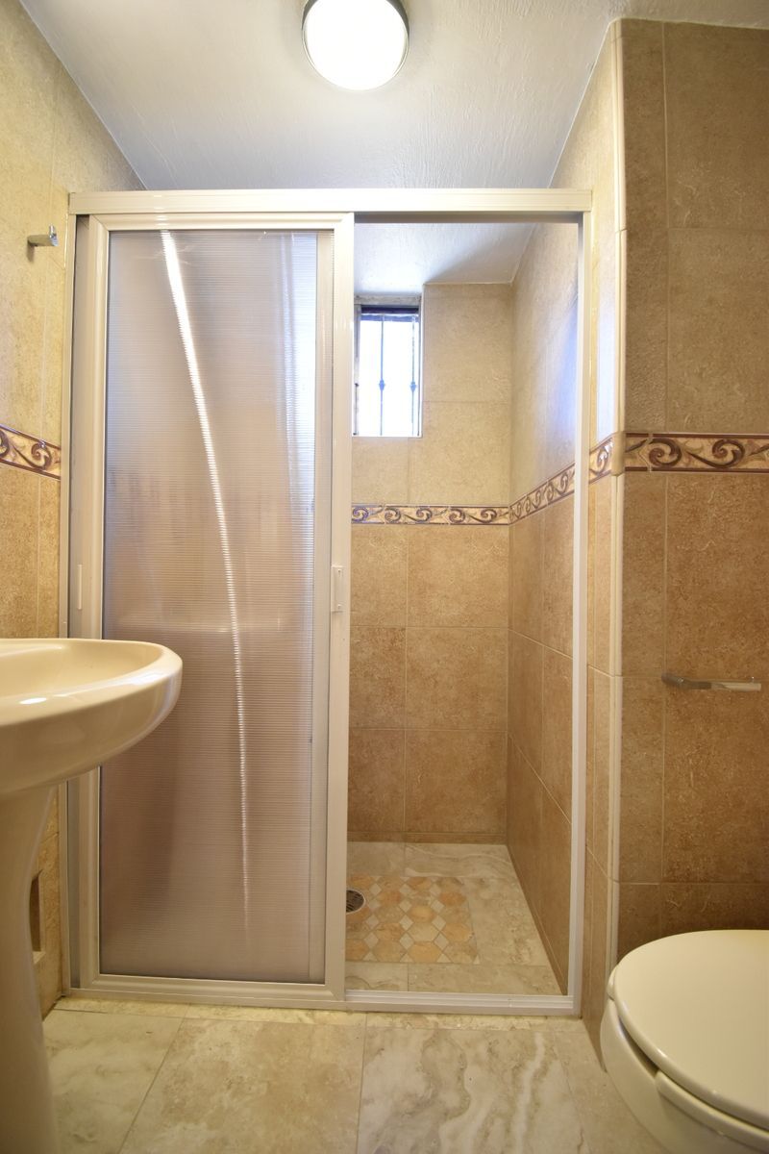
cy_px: 577
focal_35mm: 15
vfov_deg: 100.4
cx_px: 384
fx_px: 481
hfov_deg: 77.3
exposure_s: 1/50
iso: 800
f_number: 4.5
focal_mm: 10
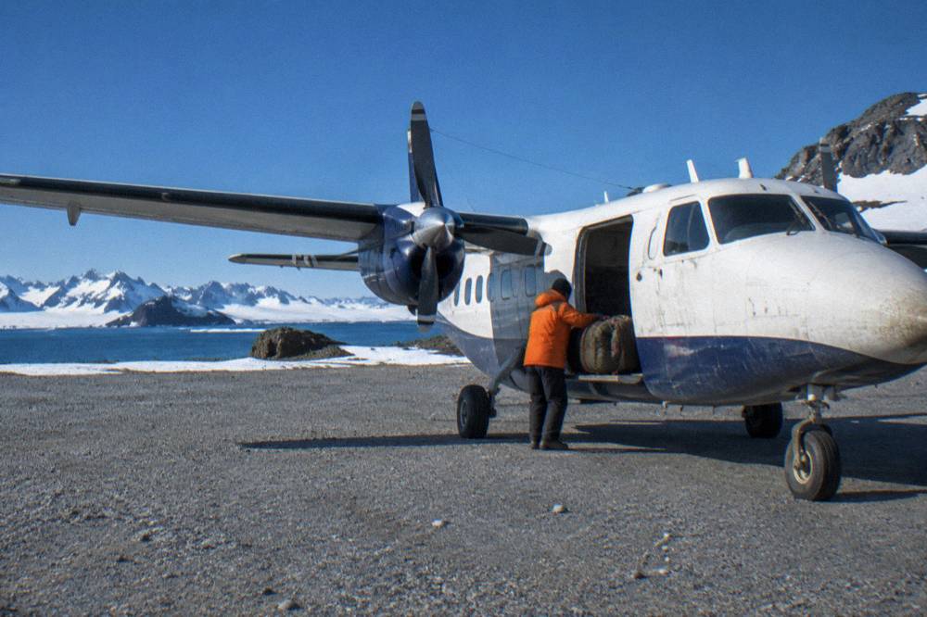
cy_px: 308
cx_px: 464
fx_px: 901
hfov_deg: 54.5
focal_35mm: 35
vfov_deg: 37.8
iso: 500
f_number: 6.3
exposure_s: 1/640
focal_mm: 35
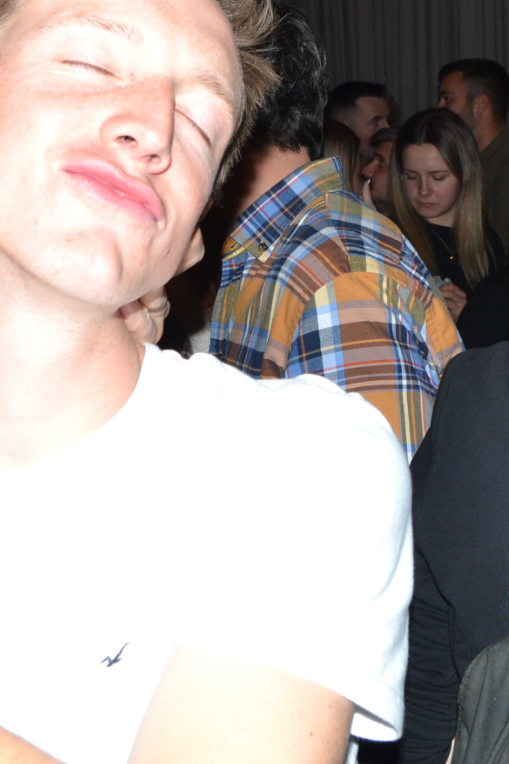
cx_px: 388
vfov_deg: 32.4
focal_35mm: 61
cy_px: 208
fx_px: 1294
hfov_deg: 22.0
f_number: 8
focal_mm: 18
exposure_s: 1/60
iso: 280
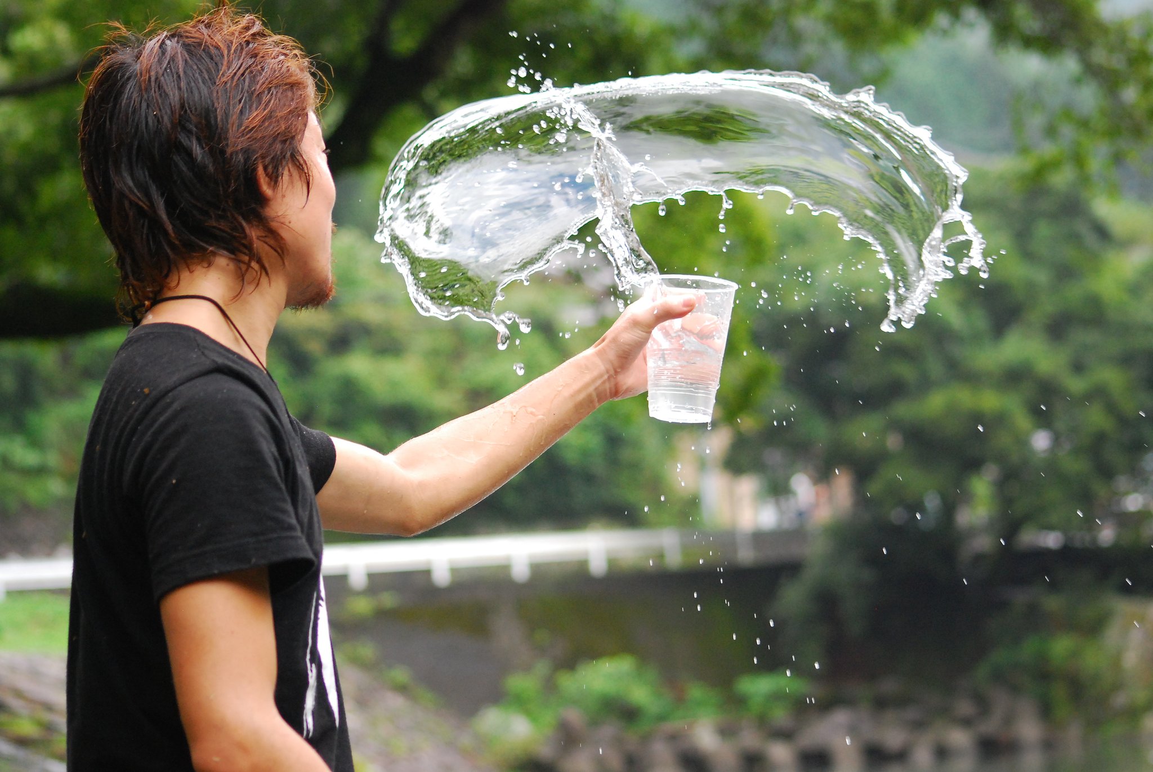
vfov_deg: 13.1
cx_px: 576
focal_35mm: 105
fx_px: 3367
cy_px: 386
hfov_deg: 19.4
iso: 800
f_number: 4
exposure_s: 1/500
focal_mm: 70
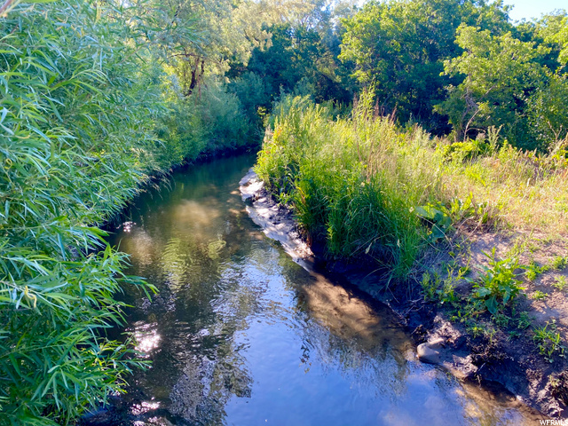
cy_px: 213
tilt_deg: -13.8
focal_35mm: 26
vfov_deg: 53.1
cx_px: 284
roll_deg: -1.4
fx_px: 427
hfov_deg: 67.3
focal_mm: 4.25
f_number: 1.8
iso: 32
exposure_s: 1/208
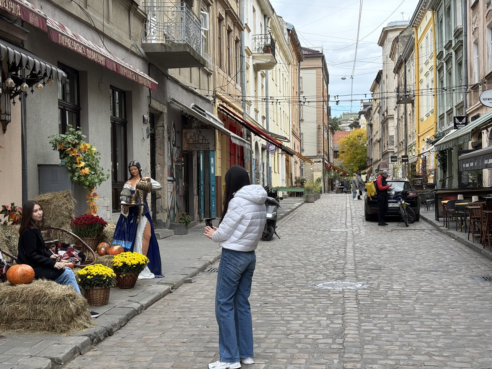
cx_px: 246
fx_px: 739
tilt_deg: +0.1
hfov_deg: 36.8
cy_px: 184
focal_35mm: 52
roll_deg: +0.5
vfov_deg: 28.0
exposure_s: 1/641
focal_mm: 5.96
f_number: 1.6
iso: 50
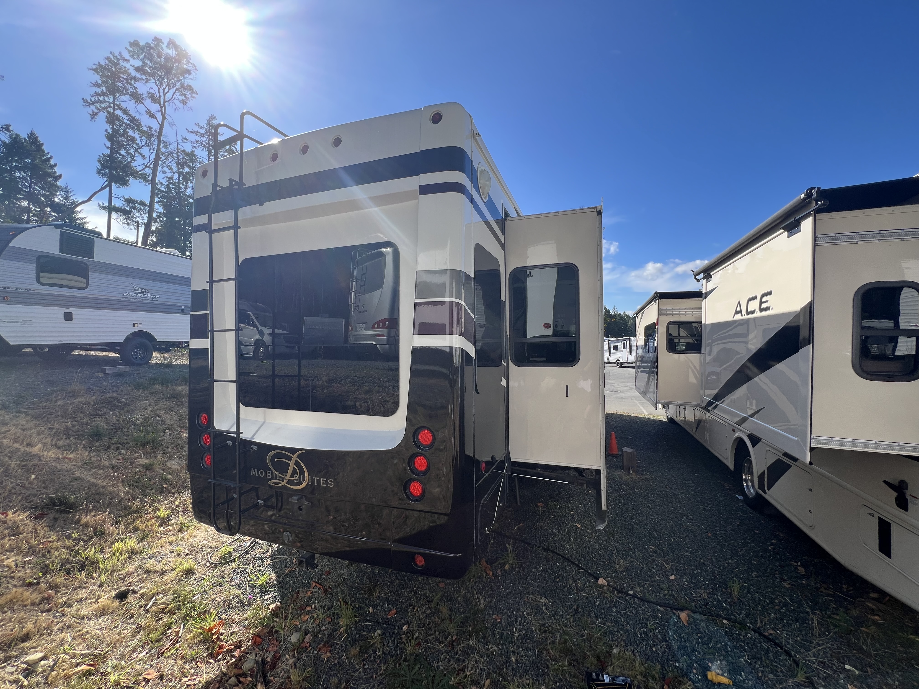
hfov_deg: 106.2
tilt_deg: -1.0
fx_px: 345
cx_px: 460
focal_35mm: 13
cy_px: 344
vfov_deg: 89.9
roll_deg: +1.1
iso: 32
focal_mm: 1.57
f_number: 1.8
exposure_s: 1/752
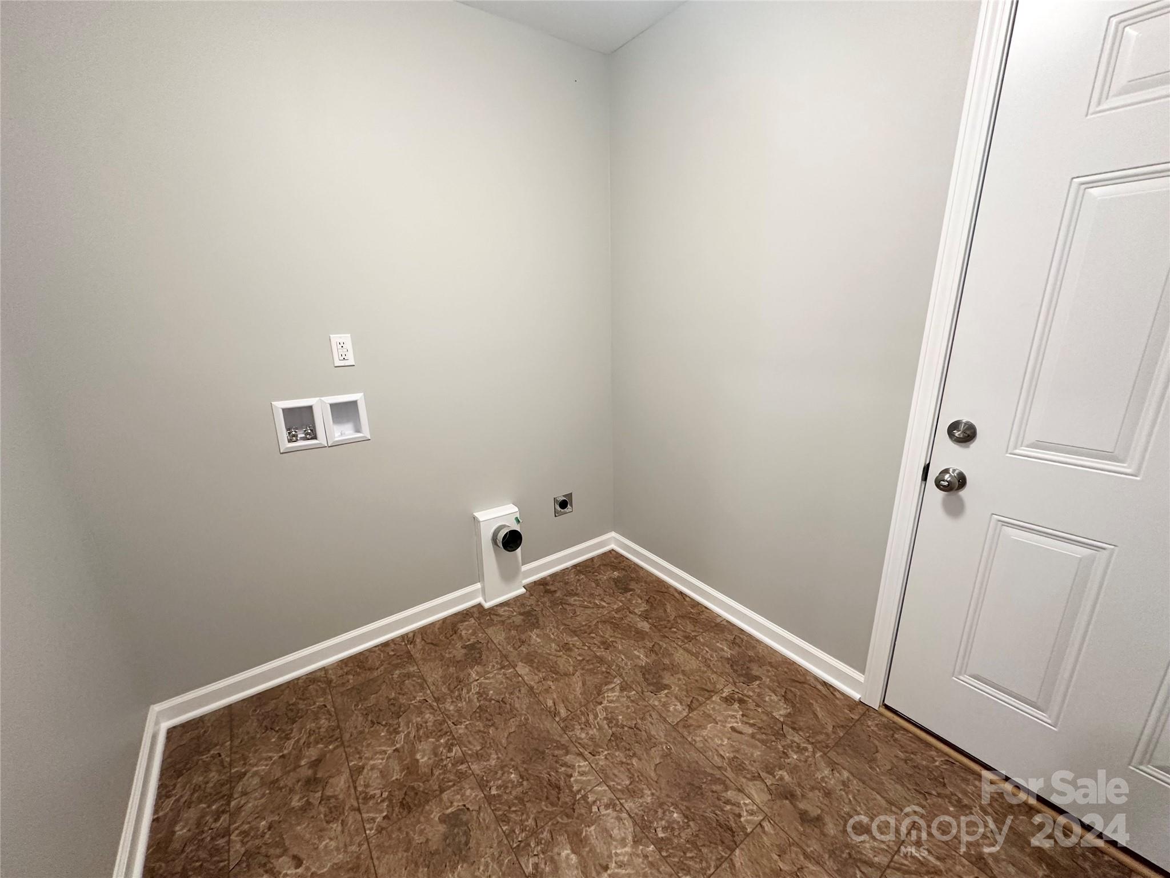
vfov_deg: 85.7
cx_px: 585
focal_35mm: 14
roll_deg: +1.5
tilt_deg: -15.2
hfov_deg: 102.1
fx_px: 473
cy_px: 439
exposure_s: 1/60
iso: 200
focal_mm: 2.22
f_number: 2.2
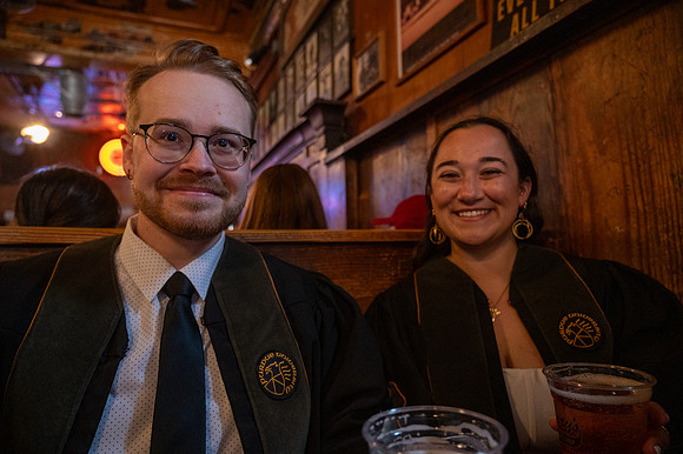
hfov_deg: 73.8
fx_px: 455
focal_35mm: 24
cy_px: 227
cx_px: 342
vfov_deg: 53.1
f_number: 4
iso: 6400
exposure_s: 1/100
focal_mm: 24
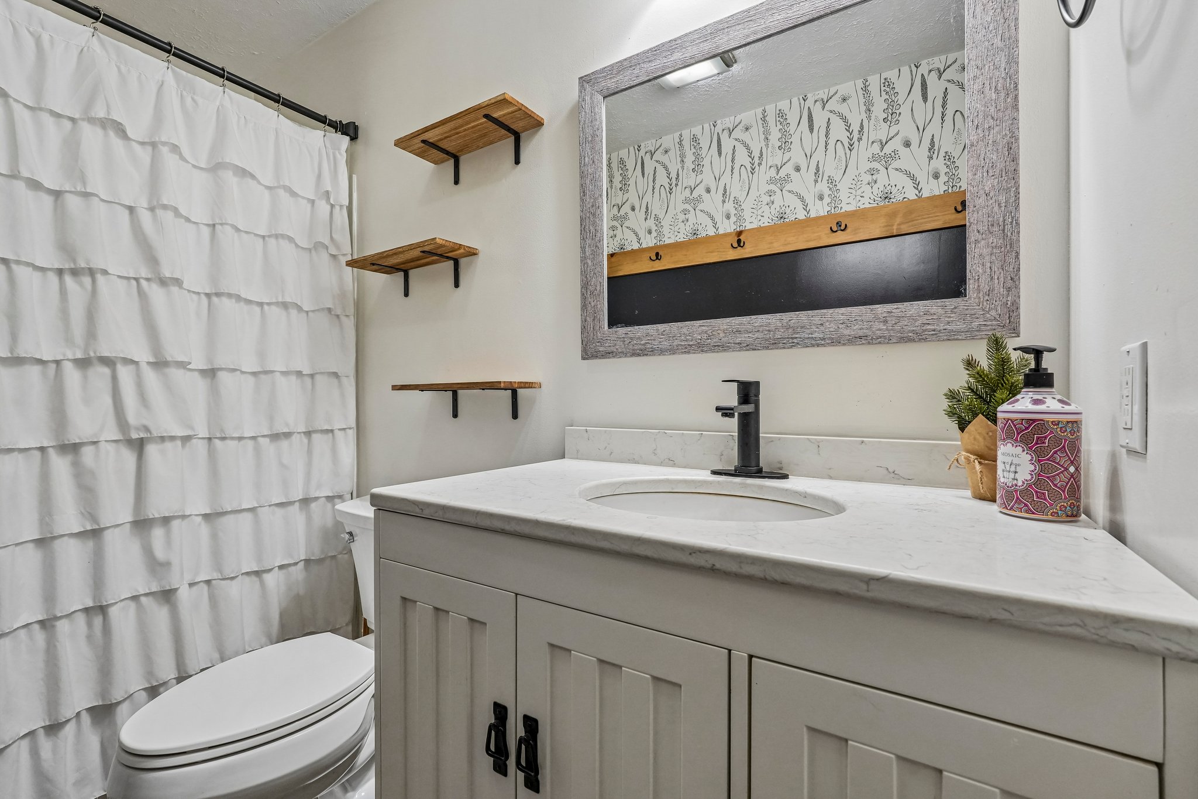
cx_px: 599
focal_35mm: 16
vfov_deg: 73.7
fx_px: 532
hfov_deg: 96.7
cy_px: 400
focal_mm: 16
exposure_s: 1/30
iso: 1000
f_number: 8
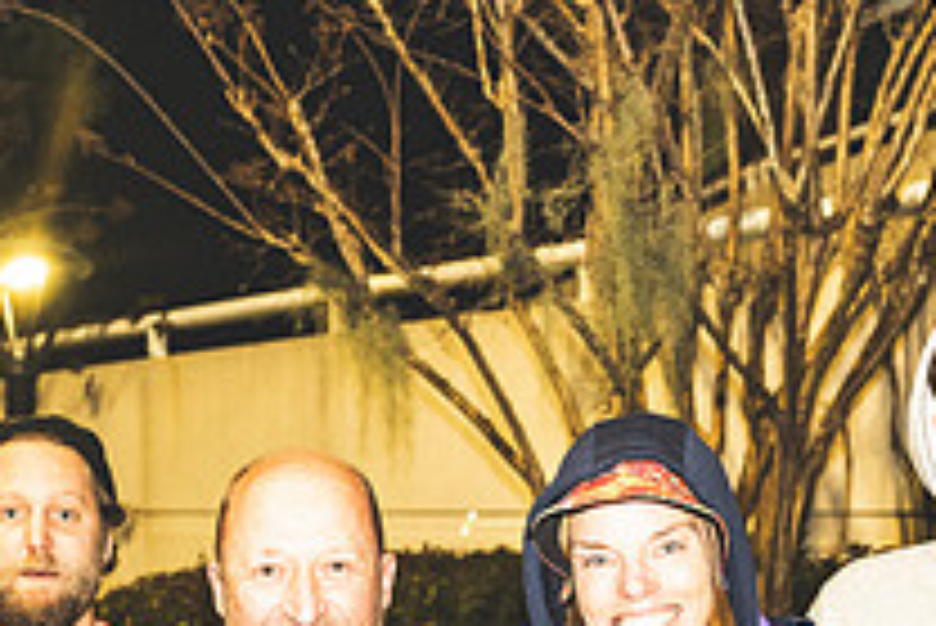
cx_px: 315
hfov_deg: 24.9
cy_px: 754
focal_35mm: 81
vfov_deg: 16.2
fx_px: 2107
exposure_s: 1/200
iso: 1600
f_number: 3.2
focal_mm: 29
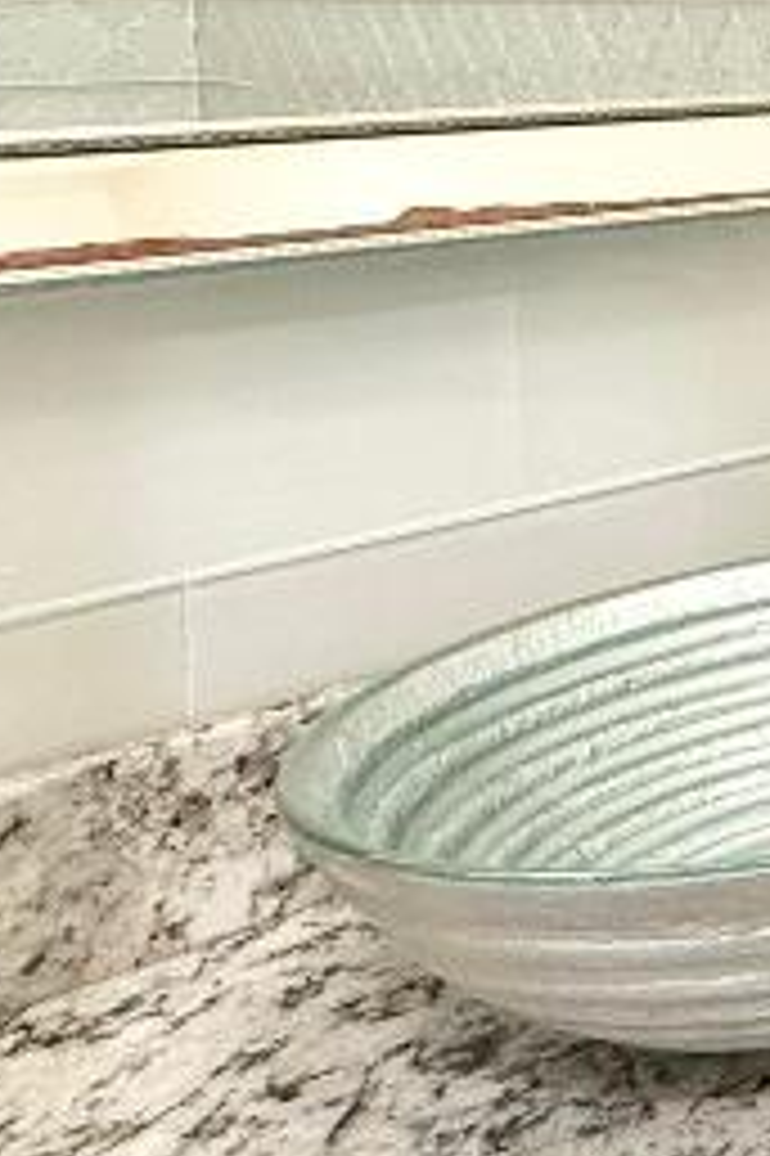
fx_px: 1863
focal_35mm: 58
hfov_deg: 16.2
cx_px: 1657
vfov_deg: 32.0
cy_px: 22
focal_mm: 2.22
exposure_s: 1/60
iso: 160
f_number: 2.2
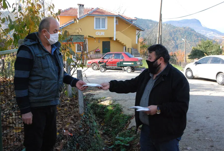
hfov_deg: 43.5
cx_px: 112
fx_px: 281
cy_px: 76
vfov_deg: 30.0
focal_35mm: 45
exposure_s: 1/500
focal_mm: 30
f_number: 11
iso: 1600
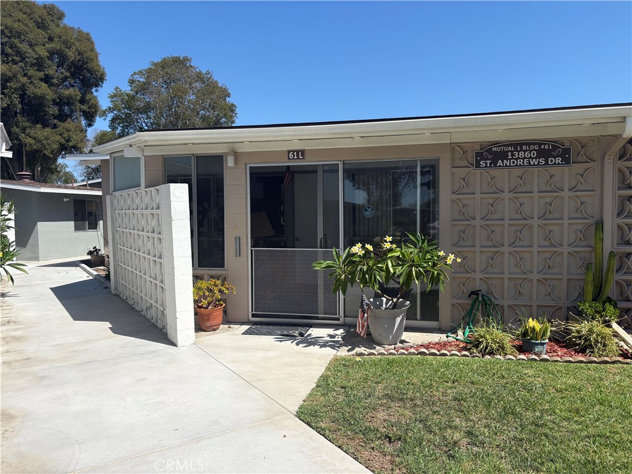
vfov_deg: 53.1
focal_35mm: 26
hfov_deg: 67.3
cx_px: 316
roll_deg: +0.8
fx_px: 475
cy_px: 237
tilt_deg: -2.6
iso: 50
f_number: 1.6
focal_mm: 5.96
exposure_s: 1/4329
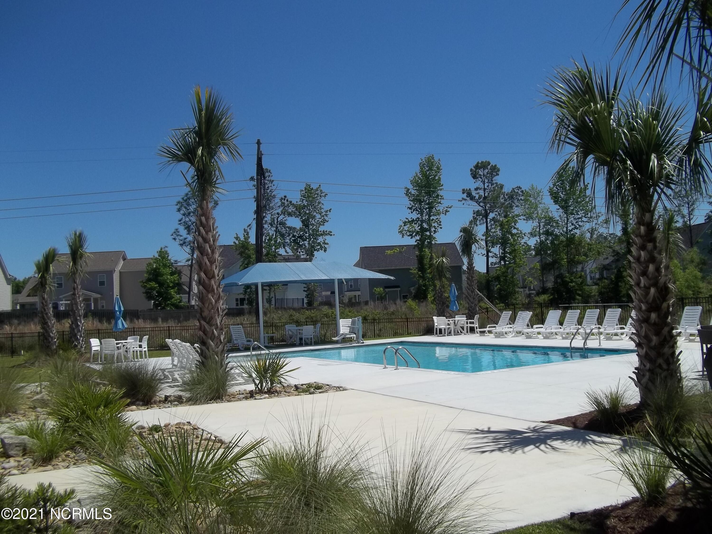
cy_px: 267
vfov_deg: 44.2
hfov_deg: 56.8
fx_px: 658
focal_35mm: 32
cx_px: 356
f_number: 8.8
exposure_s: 1/320
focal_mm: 5.7
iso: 64
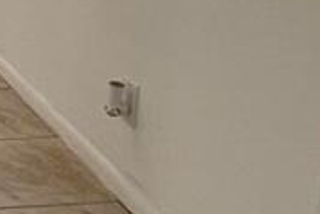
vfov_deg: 13.7
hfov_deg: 16.5
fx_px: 872
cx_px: -293
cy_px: -11
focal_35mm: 98
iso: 80
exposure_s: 1/120
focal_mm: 2.22
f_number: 2.2
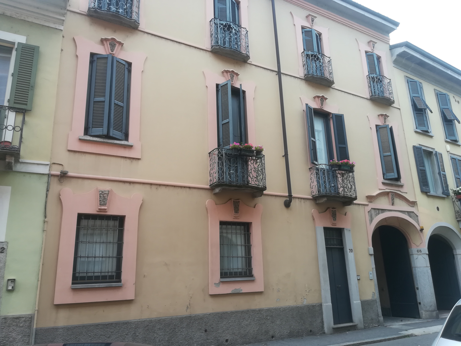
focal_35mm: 26
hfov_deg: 67.3
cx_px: 230
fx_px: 346
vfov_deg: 53.1
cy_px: 173
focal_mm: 3.83
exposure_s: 1/118
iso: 50
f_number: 2.2
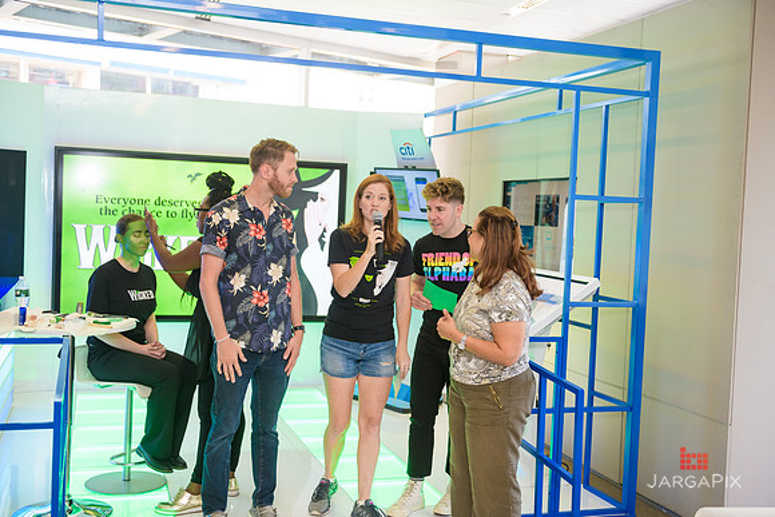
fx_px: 861
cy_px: 258
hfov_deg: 48.4
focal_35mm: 40
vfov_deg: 33.4
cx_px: 388
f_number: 3.2
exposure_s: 1/125
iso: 400
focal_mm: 40
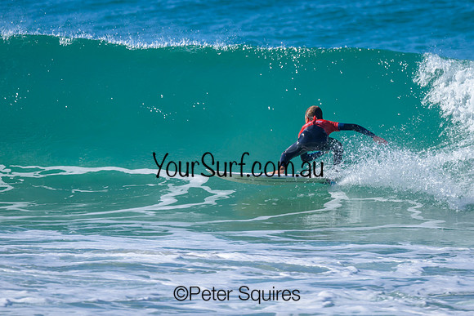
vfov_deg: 1.3
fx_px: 14465
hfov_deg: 1.9
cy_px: 99
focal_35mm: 1098
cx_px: 307
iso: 360
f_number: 6.3
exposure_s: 1/2000
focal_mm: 800
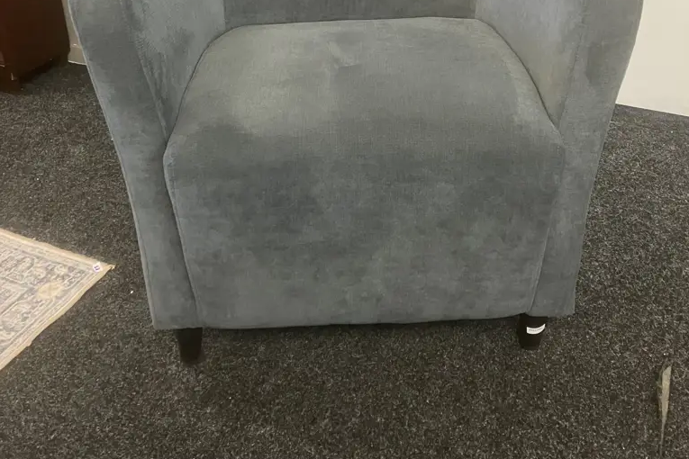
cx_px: 345
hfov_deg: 49.6
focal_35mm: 39
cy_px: 51
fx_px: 746
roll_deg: +0.9
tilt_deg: -23.7
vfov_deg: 32.6
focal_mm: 3.99
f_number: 1.8
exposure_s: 1/33
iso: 250
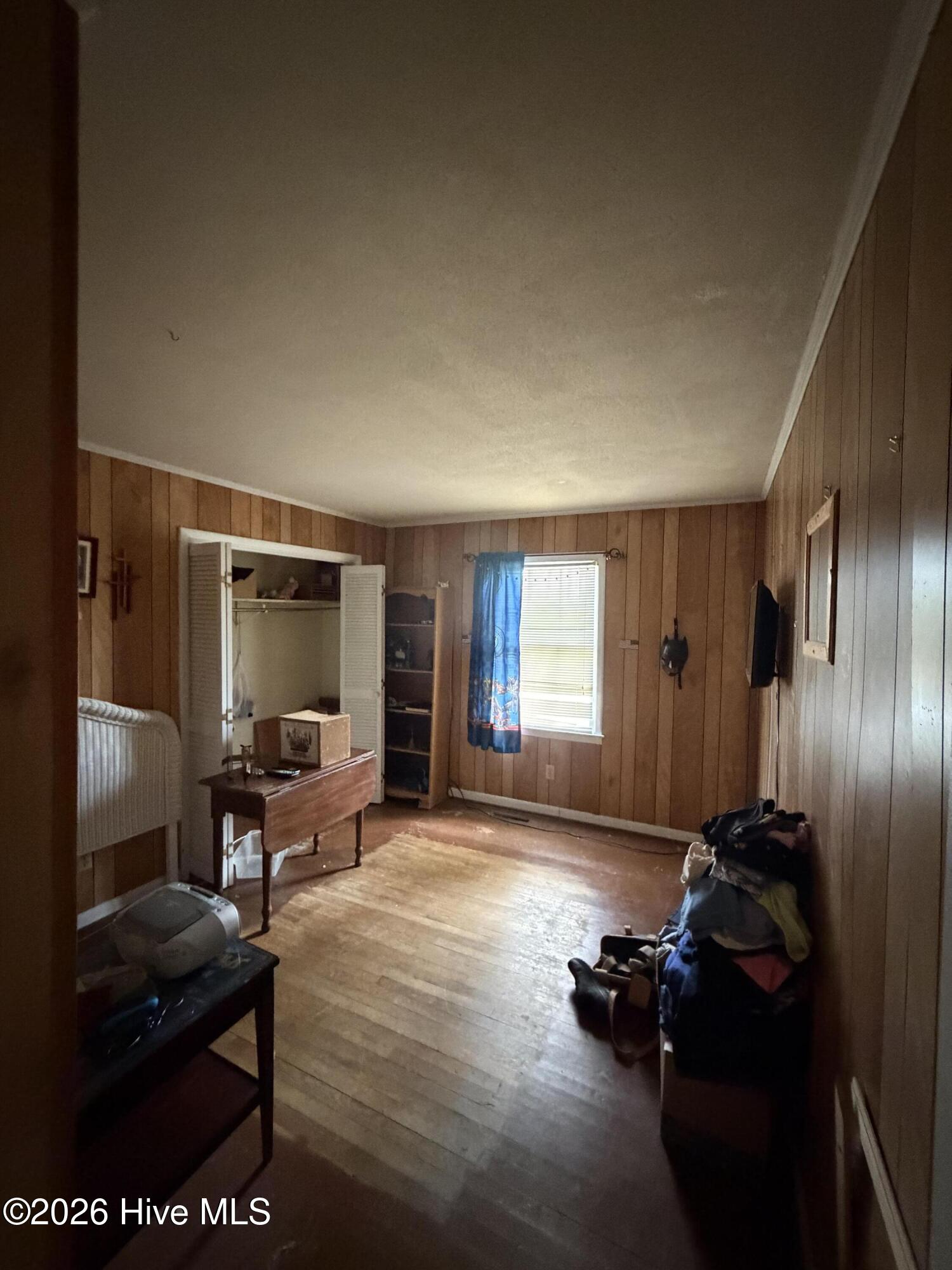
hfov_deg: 85.7
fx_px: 513
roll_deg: -1.7
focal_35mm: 14
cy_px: 635
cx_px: 476
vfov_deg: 102.1
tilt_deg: -1.3
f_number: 2.2
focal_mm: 2.22
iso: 1600
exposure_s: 1/40
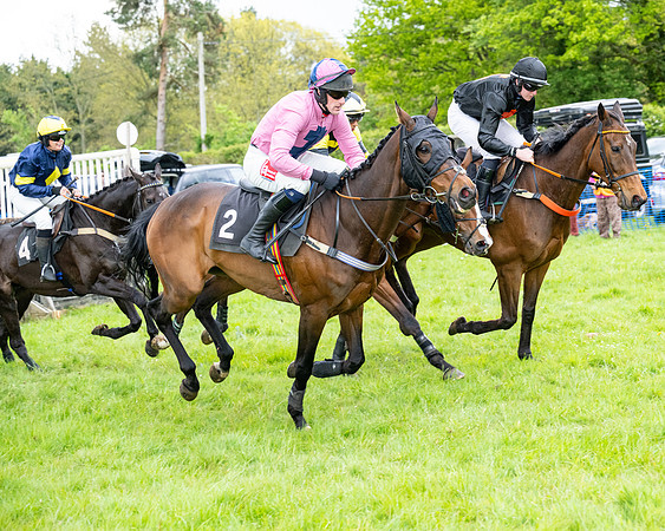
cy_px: 274
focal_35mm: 81
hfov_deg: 23.4
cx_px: 412
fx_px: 1603
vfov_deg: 18.8
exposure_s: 1/1000
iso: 1000
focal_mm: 70
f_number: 4
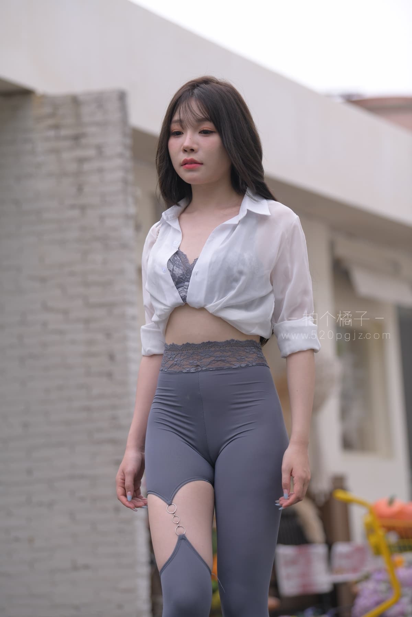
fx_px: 1991
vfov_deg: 17.6
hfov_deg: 11.8
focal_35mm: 116
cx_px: 206
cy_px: 308
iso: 140
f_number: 3.5
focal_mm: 116
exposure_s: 1/640
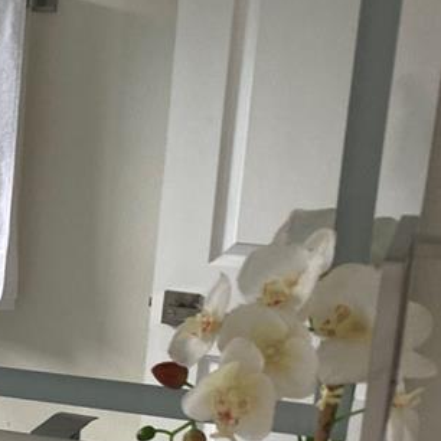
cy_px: 466
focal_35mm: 90
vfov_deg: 18.7
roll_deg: +0.2
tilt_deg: -18.5
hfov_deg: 17.5
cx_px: -202
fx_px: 1297
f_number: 1.8
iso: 100
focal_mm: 4.25
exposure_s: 1/120
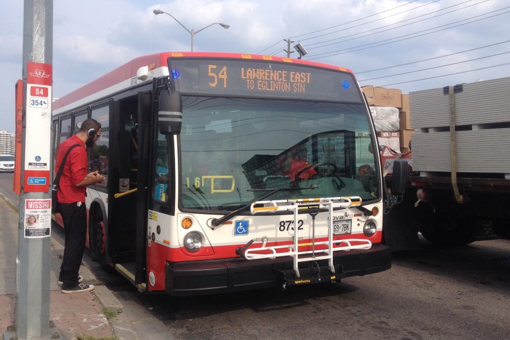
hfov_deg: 48.4
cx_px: 233
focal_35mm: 40
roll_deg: -1.3
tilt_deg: -2.2
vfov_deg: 33.4
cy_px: 175
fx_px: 567
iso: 50
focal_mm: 4.28
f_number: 2.4
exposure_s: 1/1200
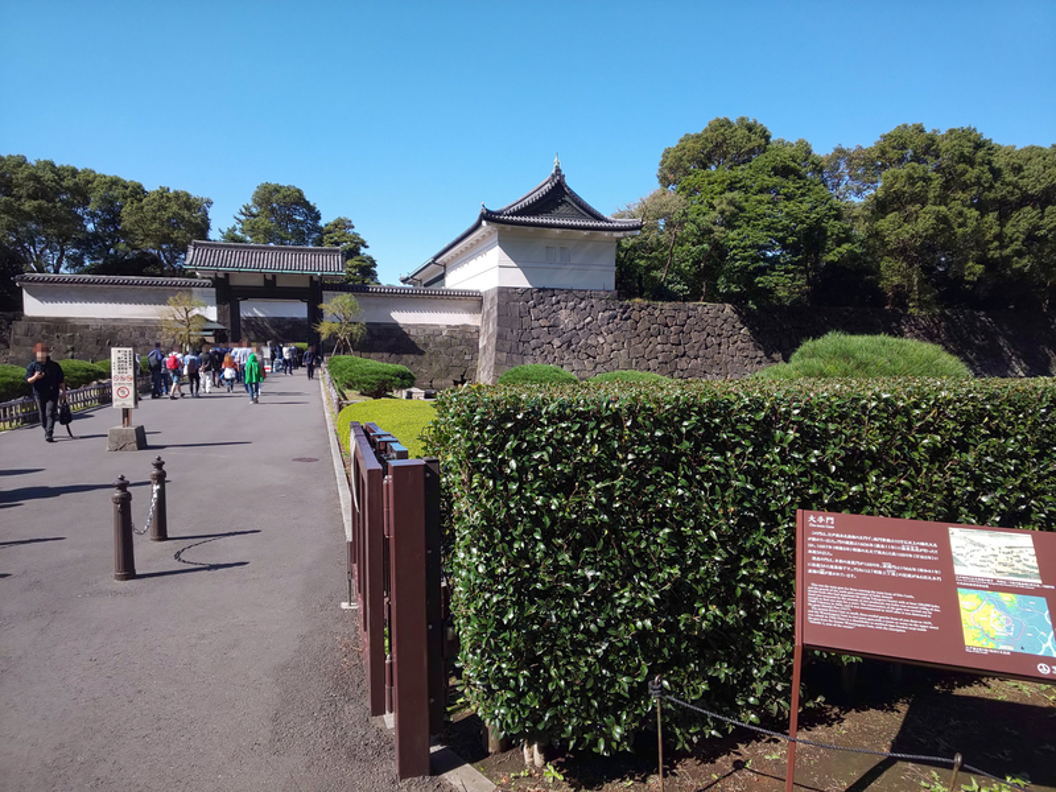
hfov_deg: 81.7
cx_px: 528
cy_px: 396
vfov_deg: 66.0
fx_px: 610
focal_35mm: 20
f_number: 1.94
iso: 28
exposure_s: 1/658
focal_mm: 3.45
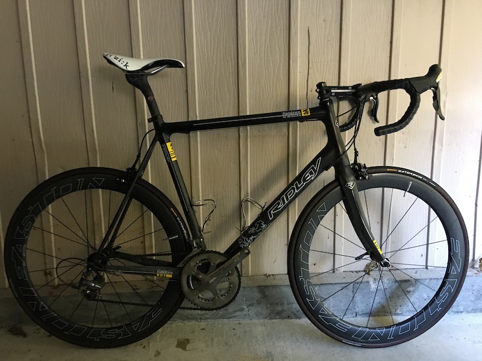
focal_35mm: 29
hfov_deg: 61.7
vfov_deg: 48.2
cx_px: 241
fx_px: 404
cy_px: 180
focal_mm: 4.15
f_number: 2.2
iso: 80
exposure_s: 1/10
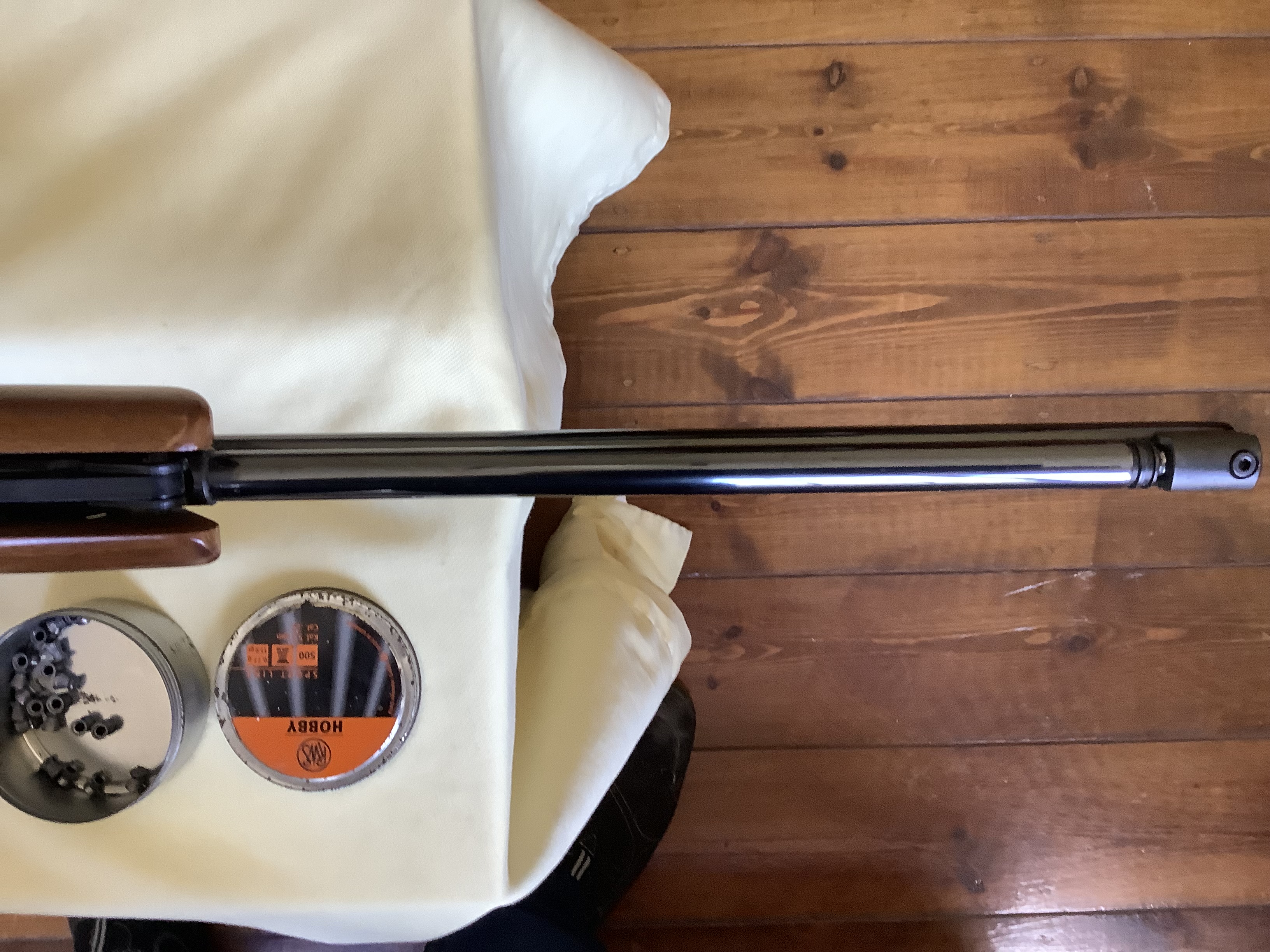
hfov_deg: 58.4
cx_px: 635
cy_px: 476
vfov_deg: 45.4
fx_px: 1137
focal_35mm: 31
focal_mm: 3.3
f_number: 2.4
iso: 200
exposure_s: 1/50
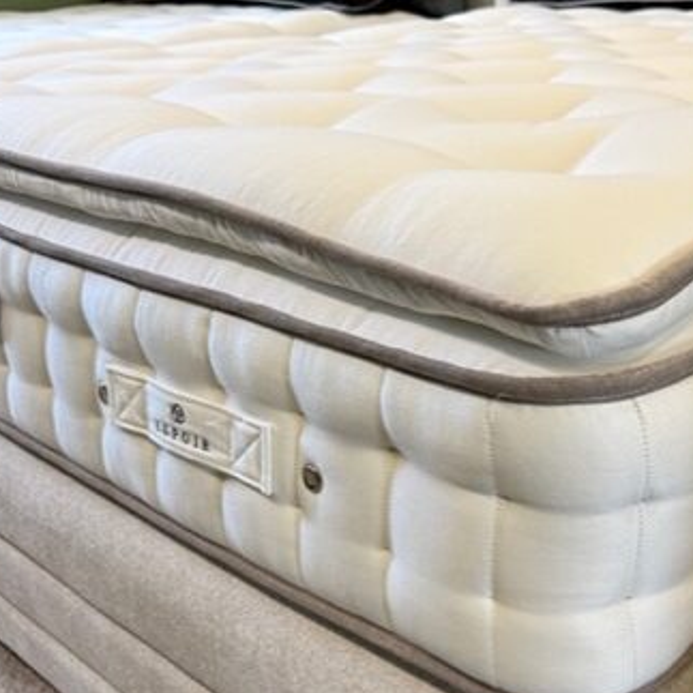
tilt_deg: -22.9
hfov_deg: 39.7
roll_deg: +1.3
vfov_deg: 40.0
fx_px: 951
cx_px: 447
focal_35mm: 42
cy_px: 375
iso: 100
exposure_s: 1/121
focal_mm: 6.76
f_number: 1.78
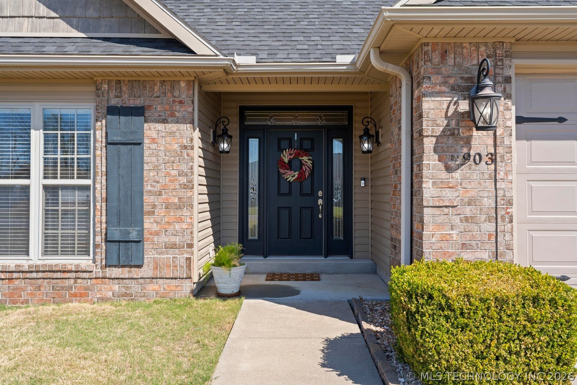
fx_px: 449
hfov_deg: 65.5
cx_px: 288
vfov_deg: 46.4
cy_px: 192
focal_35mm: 28
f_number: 8
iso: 200
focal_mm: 28
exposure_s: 1/250
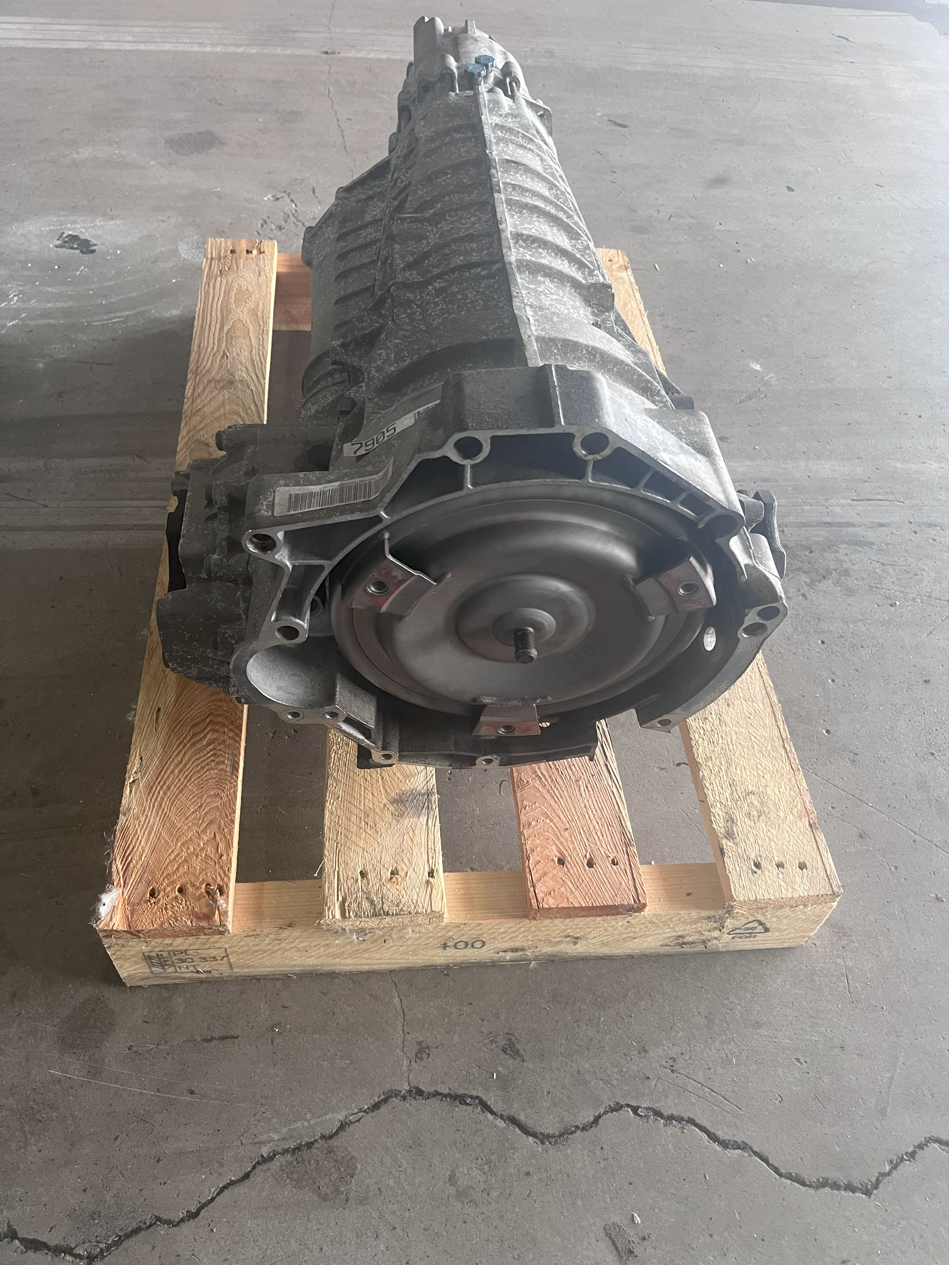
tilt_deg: -51.9
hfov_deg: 53.1
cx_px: 474
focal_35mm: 26
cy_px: 632
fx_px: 950
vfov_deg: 67.3
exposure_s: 1/60
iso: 160
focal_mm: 5.1
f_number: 1.6
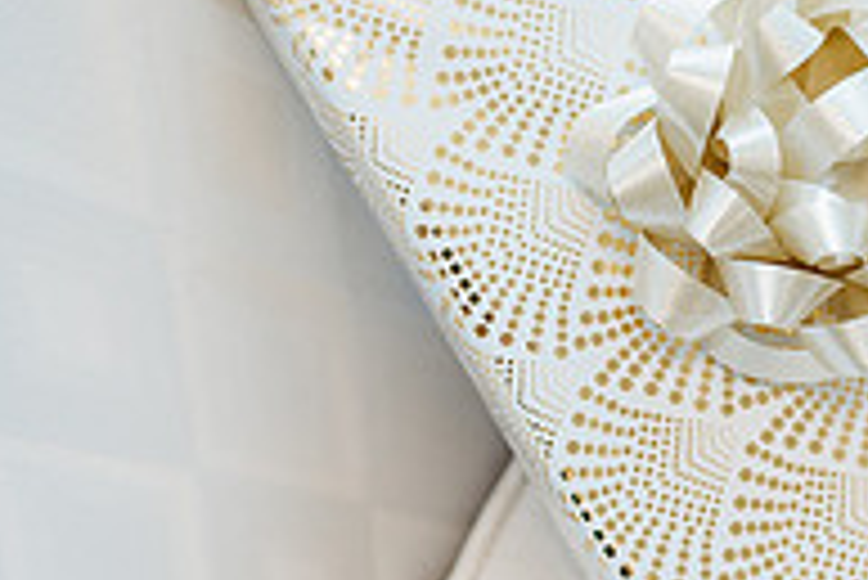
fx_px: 1737
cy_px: 205
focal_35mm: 72
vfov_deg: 18.9
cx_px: 715
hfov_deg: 27.4
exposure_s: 1/160
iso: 200
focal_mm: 24
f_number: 2.5
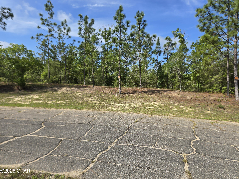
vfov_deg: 58.9
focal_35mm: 23
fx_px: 159
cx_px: 120
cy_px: 90
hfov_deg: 73.9
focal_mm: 6.3
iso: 12
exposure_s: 1/761
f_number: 1.7
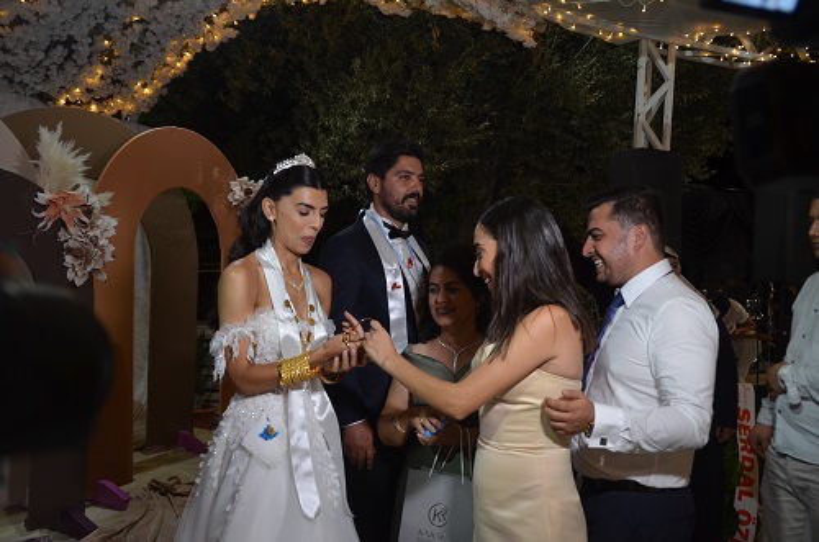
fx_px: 749
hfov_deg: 57.3
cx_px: 410
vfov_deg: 39.8
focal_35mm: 33
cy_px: 271
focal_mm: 22
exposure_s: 1/60
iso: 640
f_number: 3.5
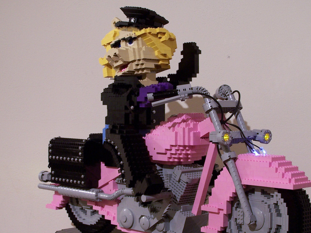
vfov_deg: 18.6
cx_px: 163
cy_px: 133
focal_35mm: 79
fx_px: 710
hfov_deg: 24.7
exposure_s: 1/2
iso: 80
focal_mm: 10.7
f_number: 3.2
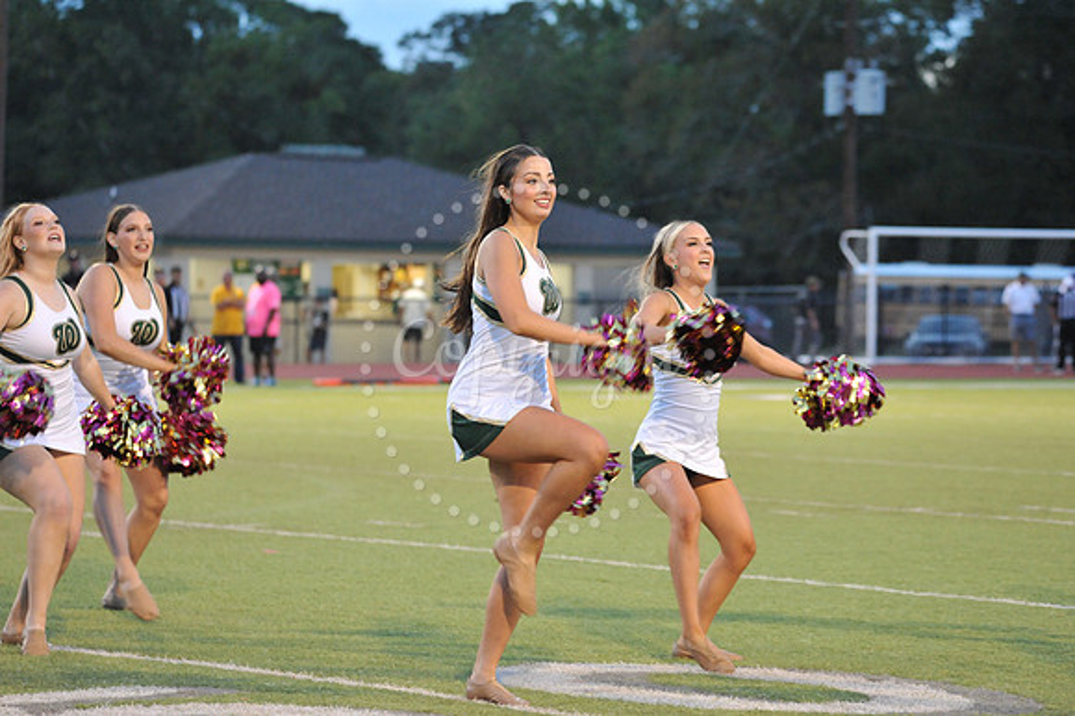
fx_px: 4476
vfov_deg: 9.1
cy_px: 358
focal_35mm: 150
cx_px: 538
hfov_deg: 13.7
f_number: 5.6
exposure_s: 1/200
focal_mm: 150
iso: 4000
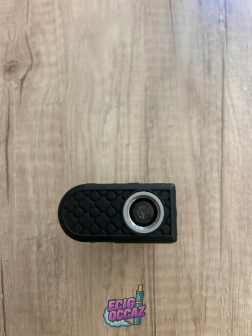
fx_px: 252
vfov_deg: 67.3
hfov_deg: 53.1
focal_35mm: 26
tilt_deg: -79.9
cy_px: 168
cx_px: 126
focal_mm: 5.7
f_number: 1.5
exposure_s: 1/50
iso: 400
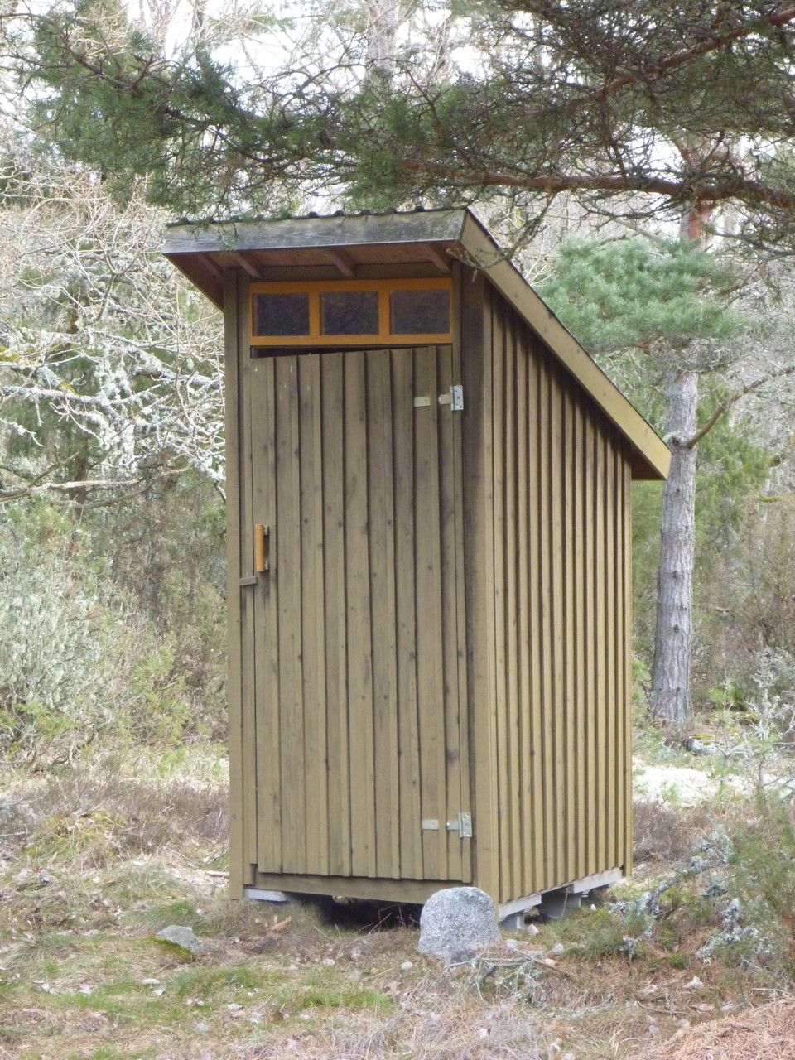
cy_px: 530
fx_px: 2633
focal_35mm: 86
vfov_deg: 22.8
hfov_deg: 17.2
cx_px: 398
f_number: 5.6
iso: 320
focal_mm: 15.3
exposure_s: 1/50
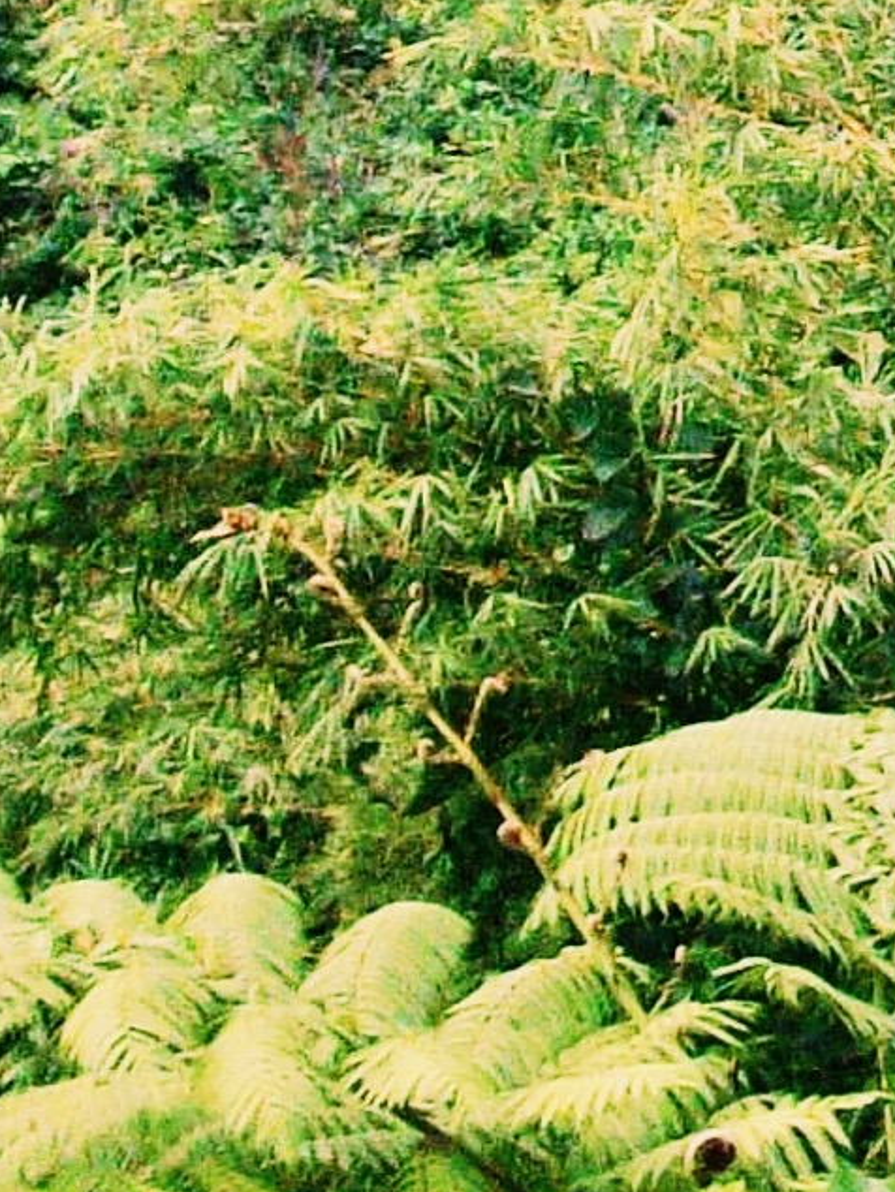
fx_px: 6029
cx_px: 1799
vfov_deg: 10.8
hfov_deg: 8.1
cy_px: -658
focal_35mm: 175
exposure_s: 1/829
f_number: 2.8
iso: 200
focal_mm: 6.2
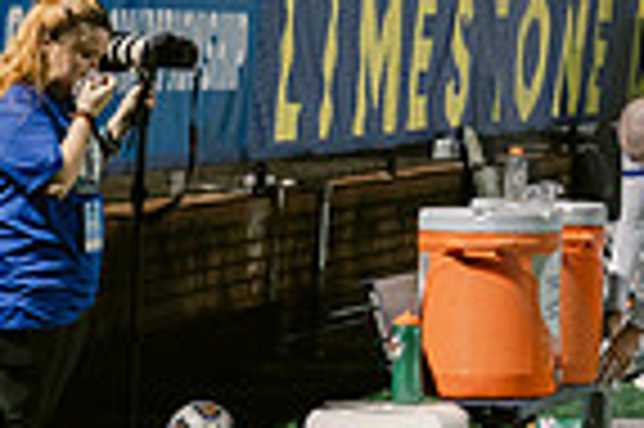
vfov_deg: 4.8
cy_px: 25
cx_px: 1270
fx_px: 5075
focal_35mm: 284
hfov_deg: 7.0
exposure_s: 1/160
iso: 2500
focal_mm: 70
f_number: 4
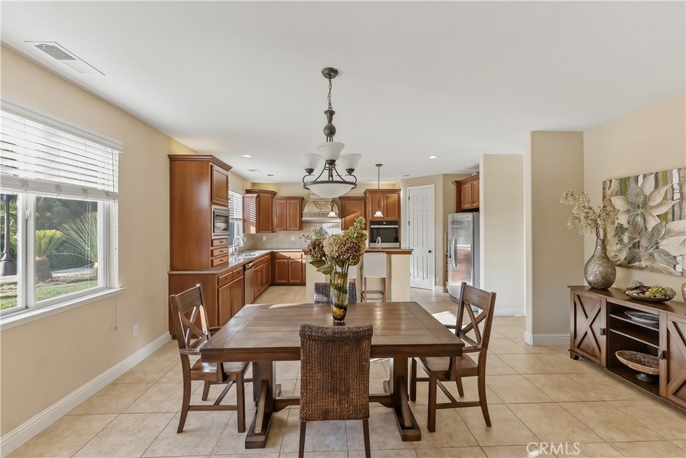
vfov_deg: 81.2
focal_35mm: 14
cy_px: 229
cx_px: 343
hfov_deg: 104.2
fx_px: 267
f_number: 4
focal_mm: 14
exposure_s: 1/160
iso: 500
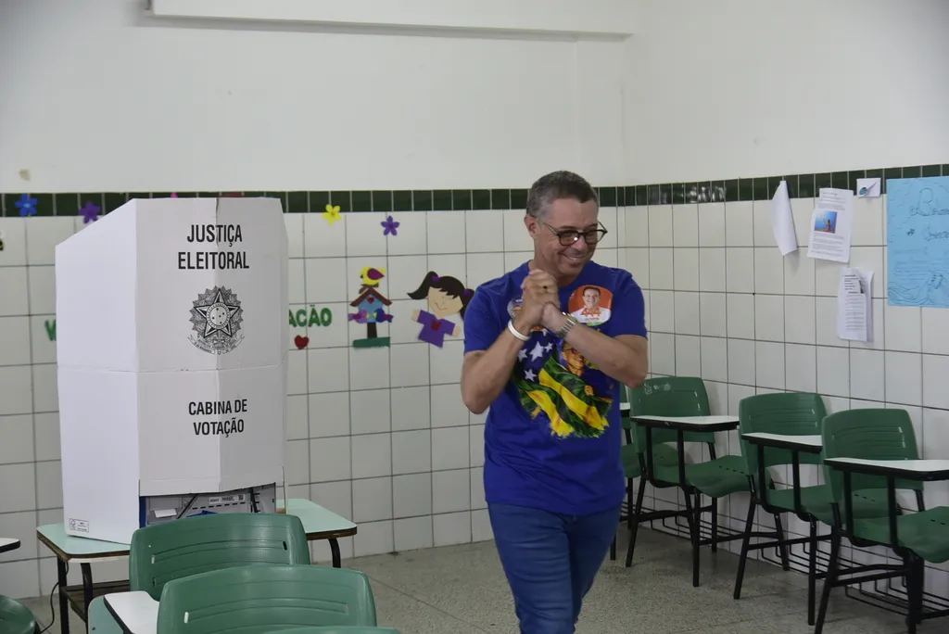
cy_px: 317
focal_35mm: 55
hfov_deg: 36.2
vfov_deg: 24.7
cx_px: 474
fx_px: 1451
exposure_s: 1/60
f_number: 4
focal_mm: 55
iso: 560
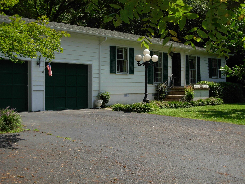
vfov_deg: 25.2
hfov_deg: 33.2
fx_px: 411
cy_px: 92
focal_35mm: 58
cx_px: 122
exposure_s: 1/790
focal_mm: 9.5
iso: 79
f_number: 3.3
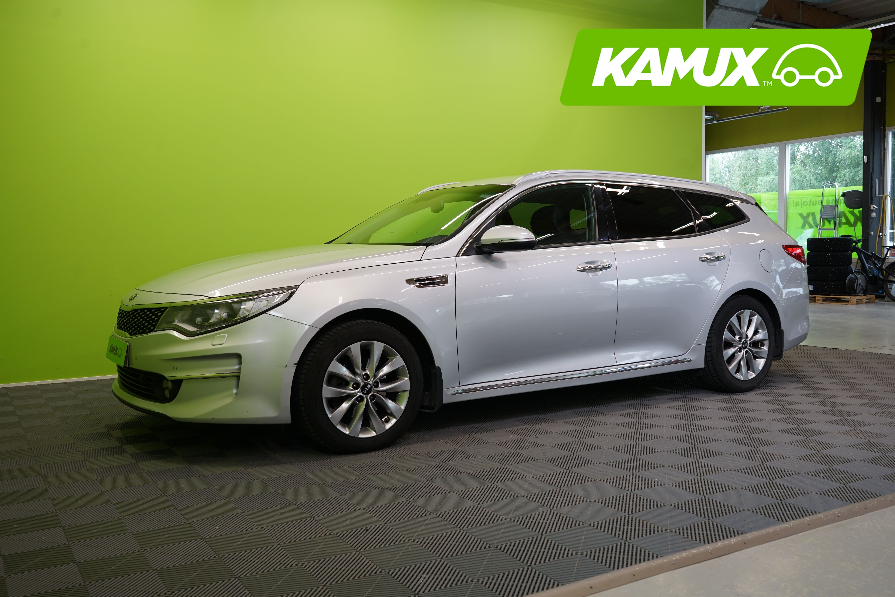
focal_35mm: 32
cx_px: 448
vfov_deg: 41.1
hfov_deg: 58.7
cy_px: 298
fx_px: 795
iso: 400
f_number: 6.3
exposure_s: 1/30
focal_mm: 32
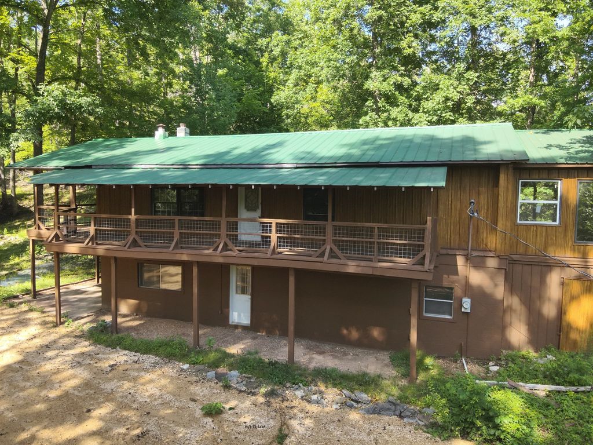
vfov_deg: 56.8
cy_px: 222
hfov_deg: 71.6
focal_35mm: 24
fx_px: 411
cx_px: 296
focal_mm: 4.4
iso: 100
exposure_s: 1/240
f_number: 2.8
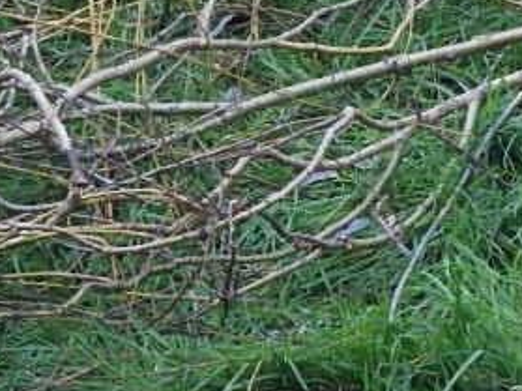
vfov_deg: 2.7
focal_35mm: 545
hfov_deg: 3.6
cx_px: 891
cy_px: -385
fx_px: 8215
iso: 200
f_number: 4.8
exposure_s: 1/60
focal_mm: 17
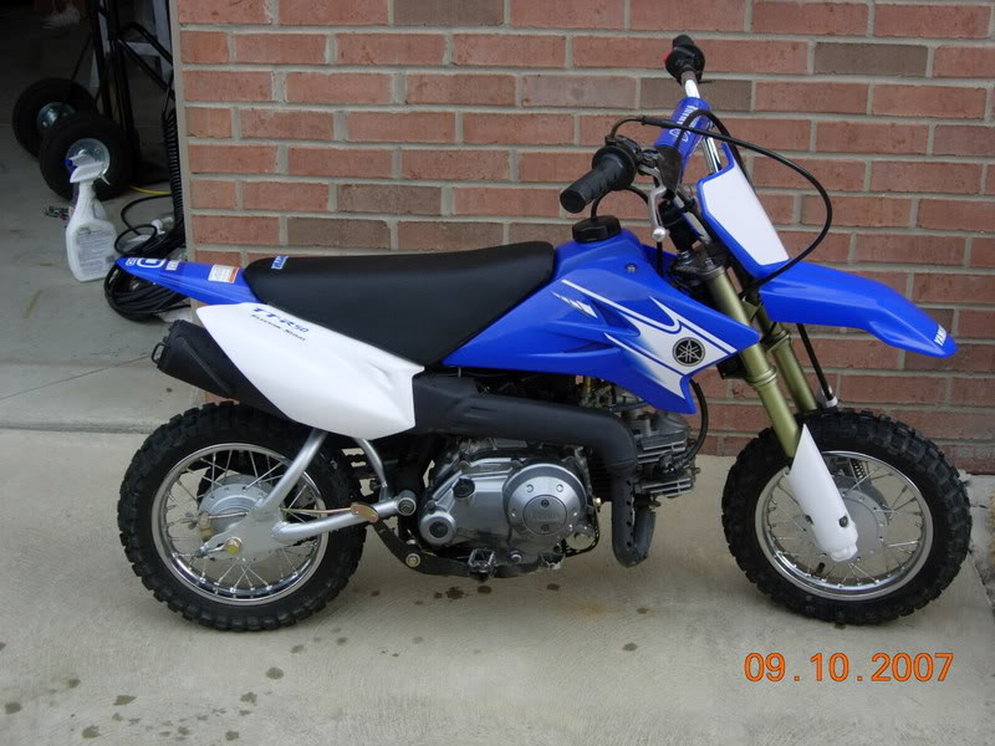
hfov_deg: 37.5
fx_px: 1466
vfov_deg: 28.6
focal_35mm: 51
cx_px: 498
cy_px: 373
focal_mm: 10.6
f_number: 3.2
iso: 64
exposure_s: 1/483
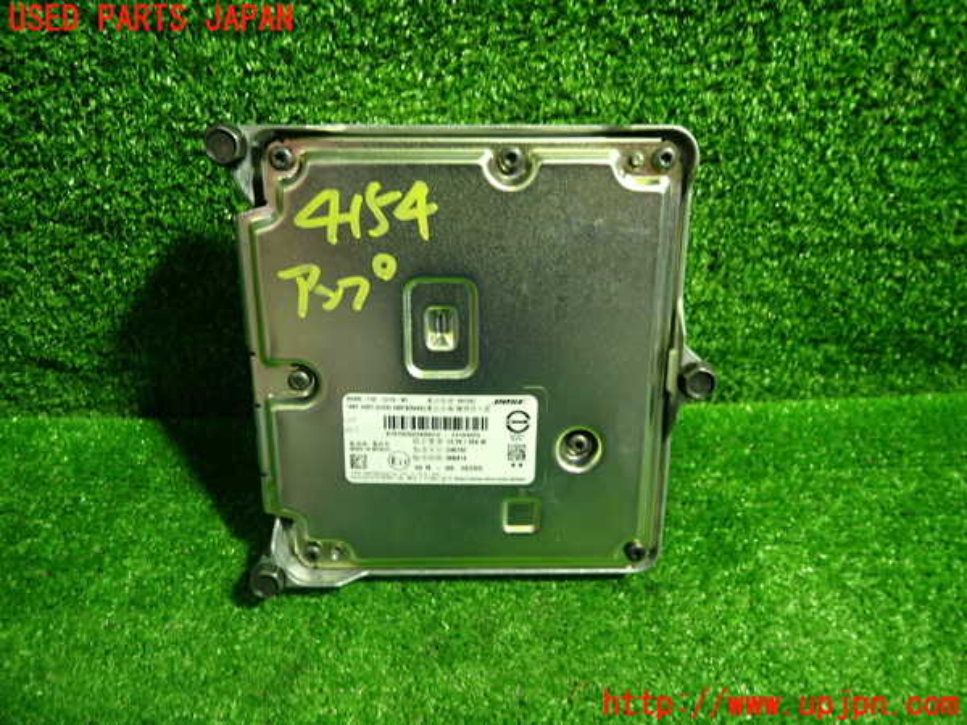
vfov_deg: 54.9
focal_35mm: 25
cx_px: 484
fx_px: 698
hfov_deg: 69.4
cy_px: 362
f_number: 2
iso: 250
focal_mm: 4.5
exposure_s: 1/30
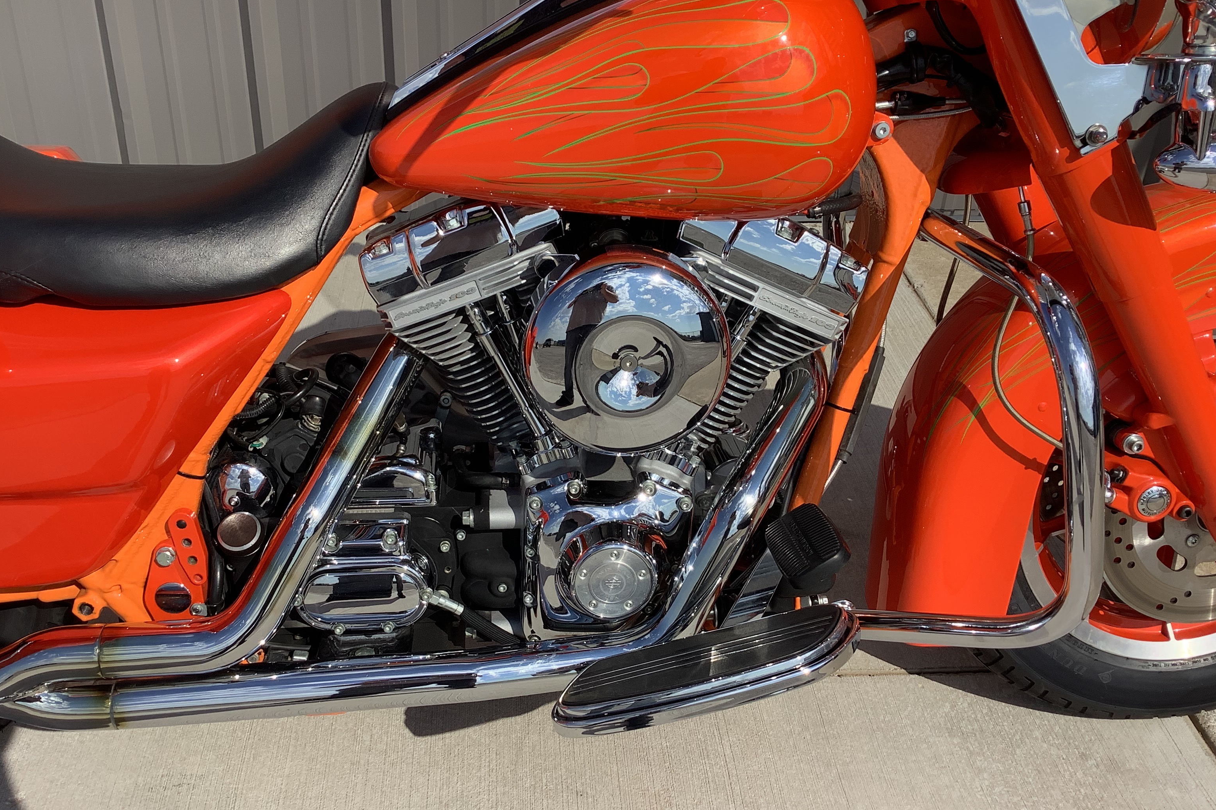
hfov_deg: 55.8
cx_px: 583
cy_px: 418
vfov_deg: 38.9
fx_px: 1148
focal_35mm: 34
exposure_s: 1/1773
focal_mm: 3.3
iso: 25
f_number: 2.4
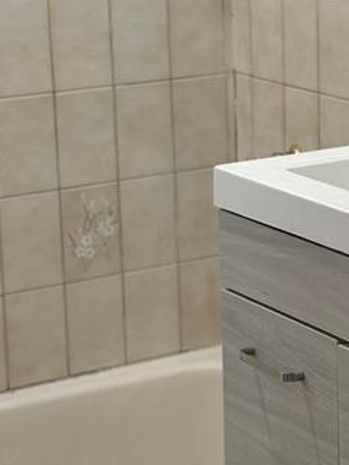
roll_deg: +0.0
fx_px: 1665
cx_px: 294
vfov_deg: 15.9
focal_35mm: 124
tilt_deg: -11.5
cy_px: 179
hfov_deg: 11.9
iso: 50
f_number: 1.6
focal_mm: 5.96
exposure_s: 1/60
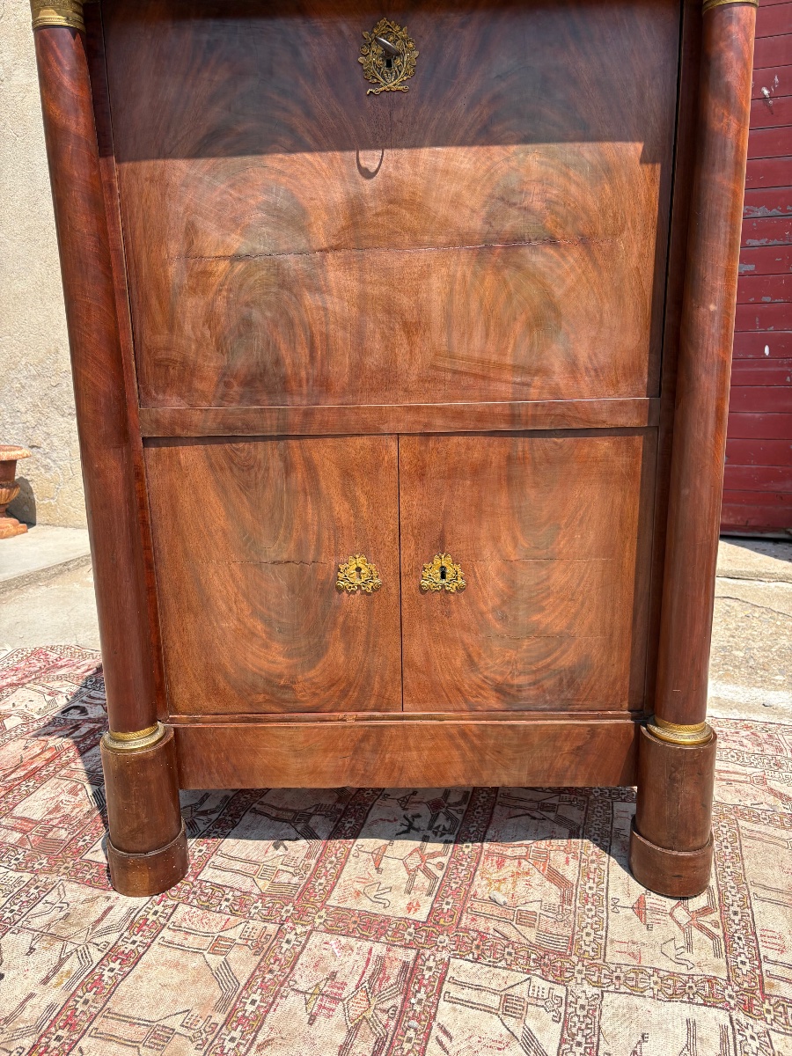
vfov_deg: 67.3
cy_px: 528
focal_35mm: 26
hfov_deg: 53.1
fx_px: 793
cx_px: 396
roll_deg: +0.0
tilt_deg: -11.3
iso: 50
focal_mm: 5.96
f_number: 1.6
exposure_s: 1/1751
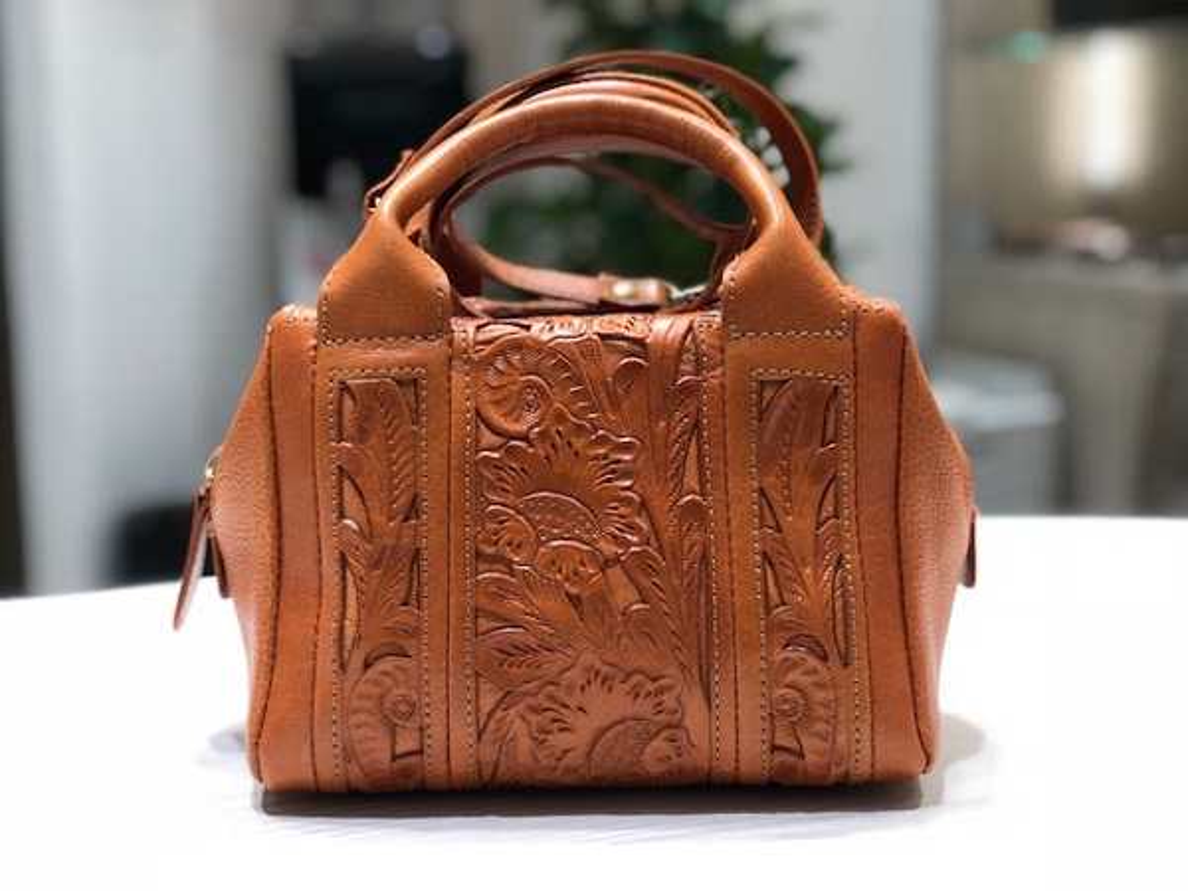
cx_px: 594
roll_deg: +1.4
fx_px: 1785
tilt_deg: -9.6
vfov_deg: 28.0
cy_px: 446
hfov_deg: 36.8
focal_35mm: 52
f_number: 2.4
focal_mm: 6
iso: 32
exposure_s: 1/51
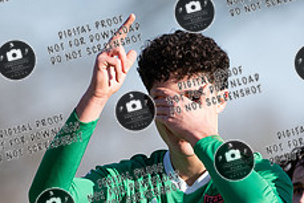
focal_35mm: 848
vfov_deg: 1.6
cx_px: 217
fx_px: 7165
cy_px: 210
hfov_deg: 2.4
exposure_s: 1/1600
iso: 180
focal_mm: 300
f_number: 3.5
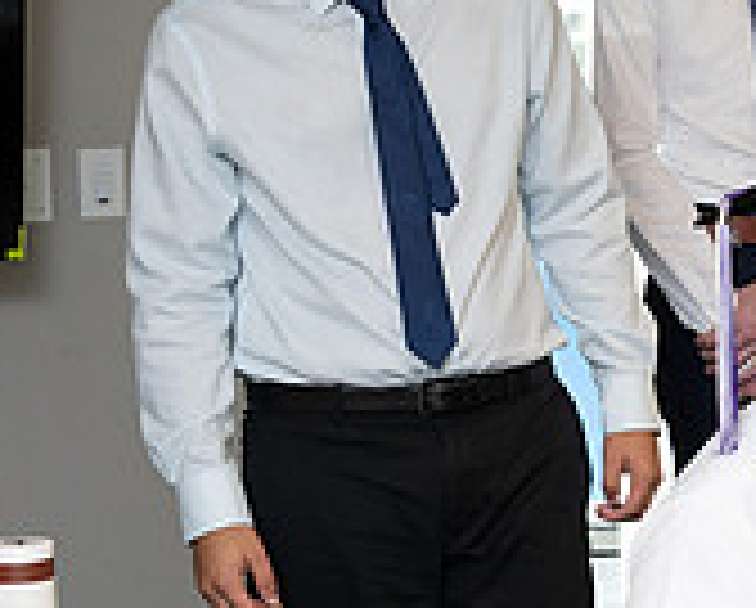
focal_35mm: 139
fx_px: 3116
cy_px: 268
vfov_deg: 11.1
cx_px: 1274
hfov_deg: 12.8
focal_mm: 43
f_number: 5
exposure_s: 1/125
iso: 1000
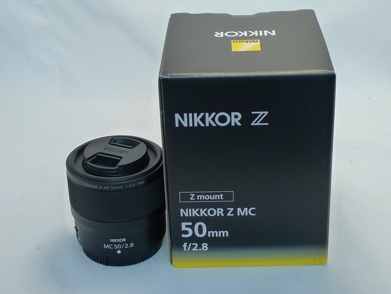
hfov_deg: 29.4
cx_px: 196
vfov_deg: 22.3
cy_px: 147
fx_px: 745
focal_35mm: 66
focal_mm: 7.9
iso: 125
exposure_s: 1/50
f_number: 2.4
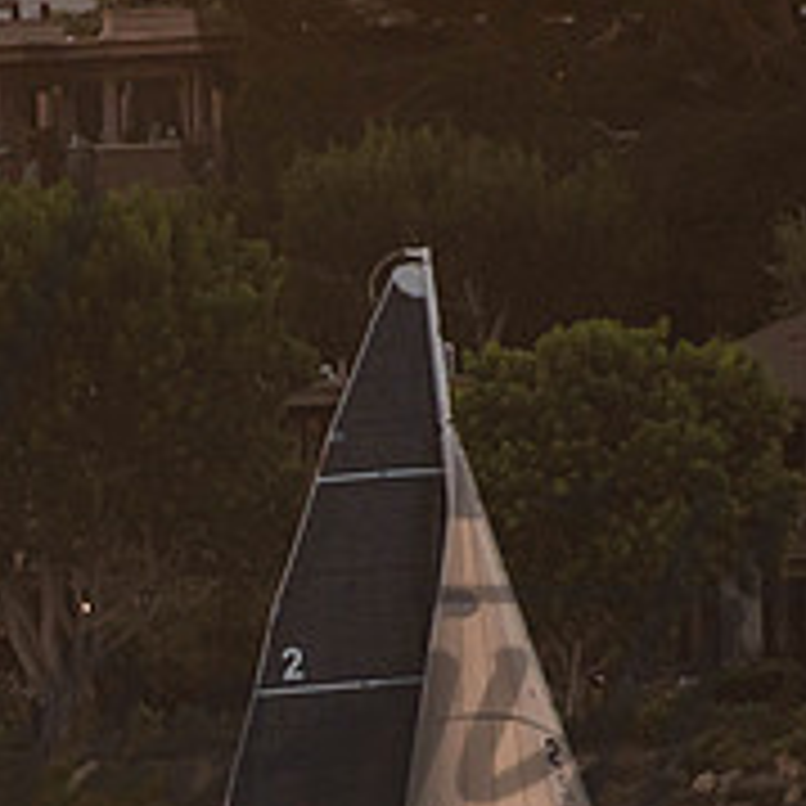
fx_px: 32718
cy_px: 700
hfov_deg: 1.4
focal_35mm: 1242
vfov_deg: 1.4
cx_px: 149
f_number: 6.3
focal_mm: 300
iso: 800
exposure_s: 1/125
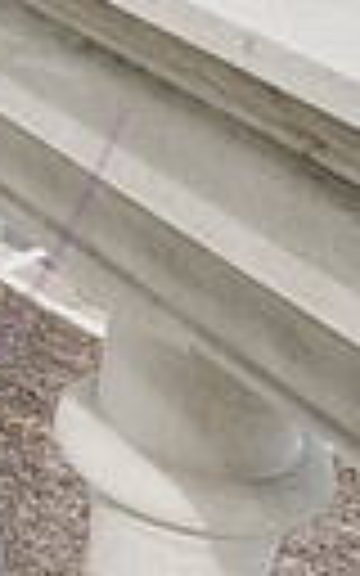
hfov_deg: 9.0
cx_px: -773
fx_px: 1790
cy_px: -174
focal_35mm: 114
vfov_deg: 17.2
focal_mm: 24
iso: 360
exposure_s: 1/320
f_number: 14
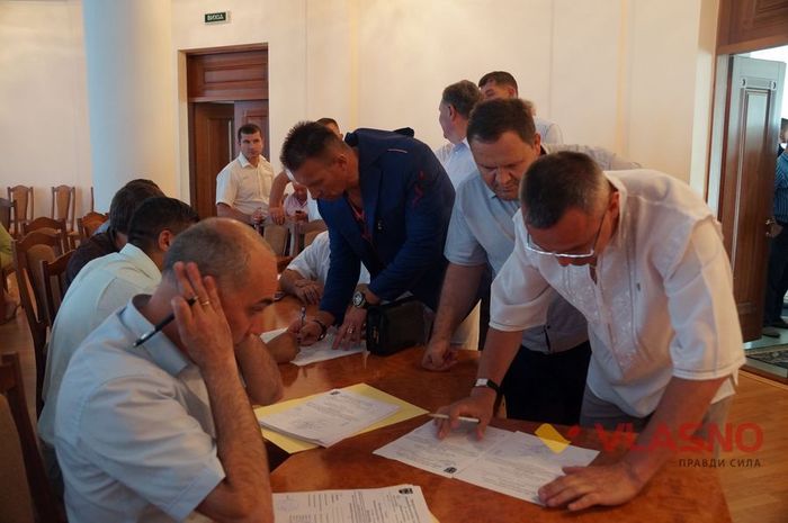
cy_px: 262
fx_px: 656
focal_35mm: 30
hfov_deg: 62.0
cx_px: 394
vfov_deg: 43.5
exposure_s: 1/60
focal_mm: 20
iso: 1000
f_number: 4
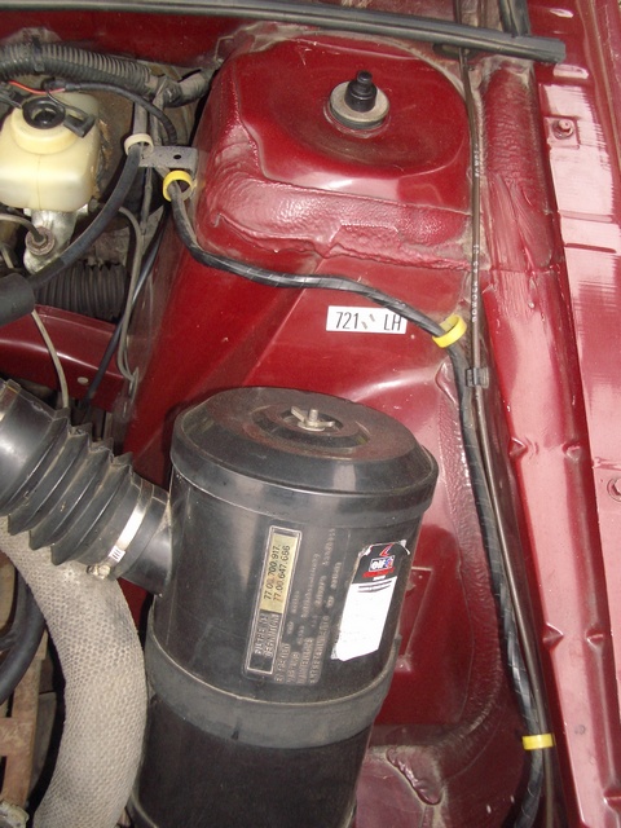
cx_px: 310
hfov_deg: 35.1
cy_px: 414
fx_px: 981
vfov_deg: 45.8
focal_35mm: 41
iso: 100
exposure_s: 1/60
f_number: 2.8
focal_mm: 6.8
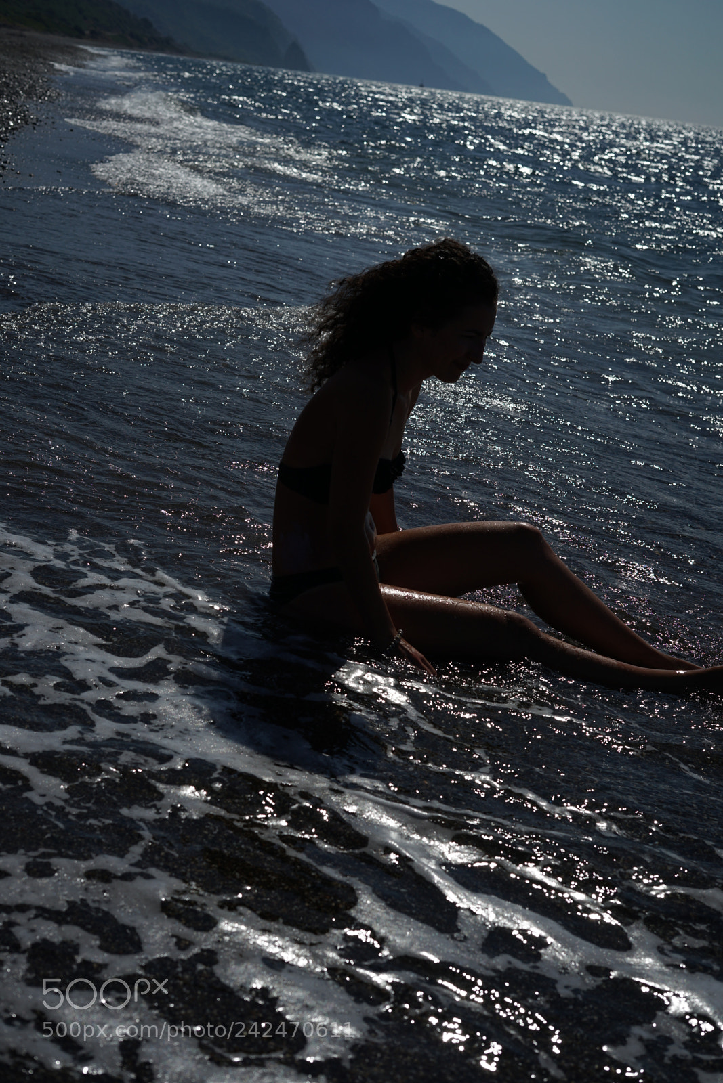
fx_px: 1506
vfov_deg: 39.6
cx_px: 362
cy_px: 542
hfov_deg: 27.0
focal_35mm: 50
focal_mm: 50
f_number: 6.3
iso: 100
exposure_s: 1/3200
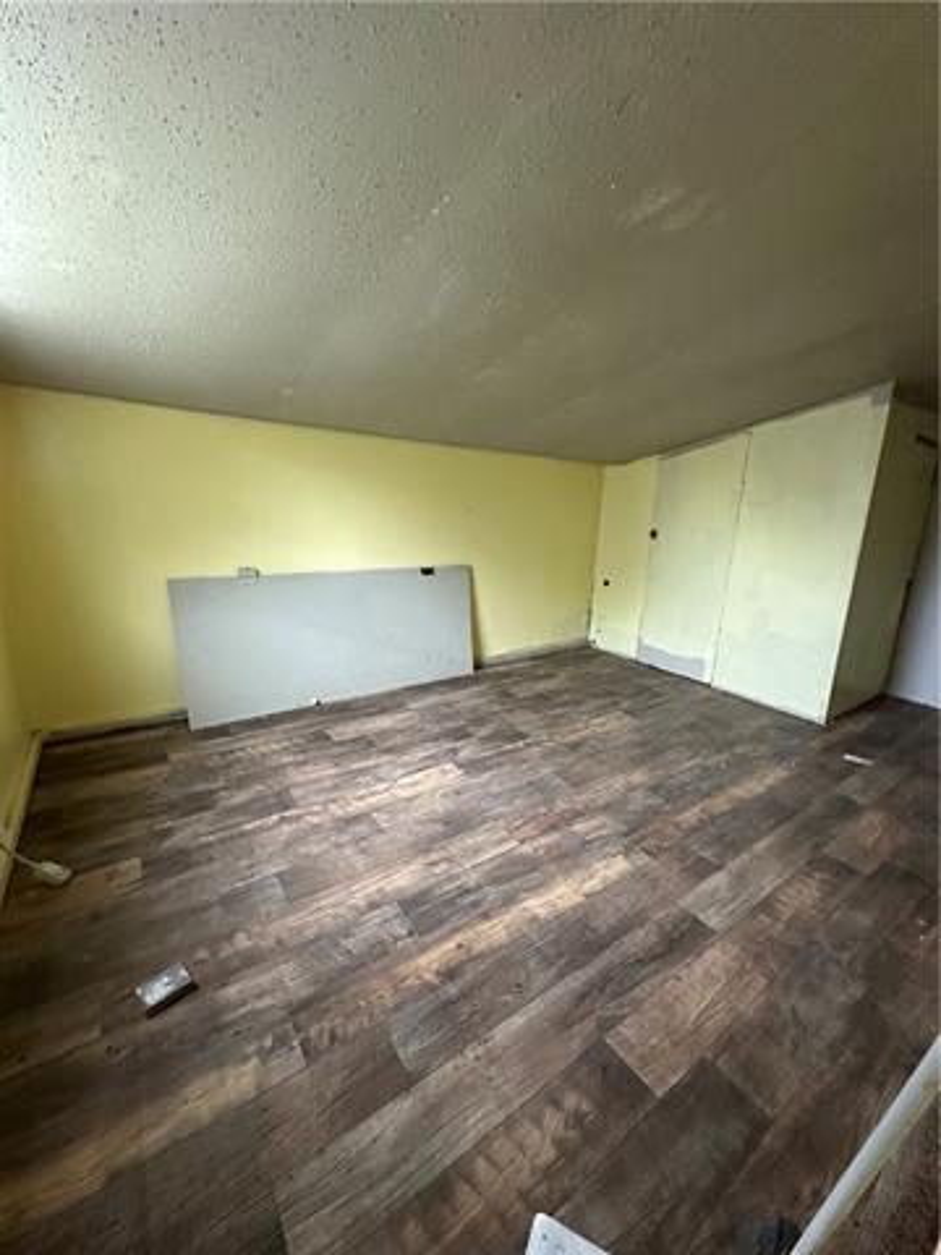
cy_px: 628
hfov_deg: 85.7
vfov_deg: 102.1
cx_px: 470
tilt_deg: -14.1
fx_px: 507
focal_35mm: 14
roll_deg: -2.5
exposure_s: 1/60
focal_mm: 2.22
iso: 640
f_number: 2.2
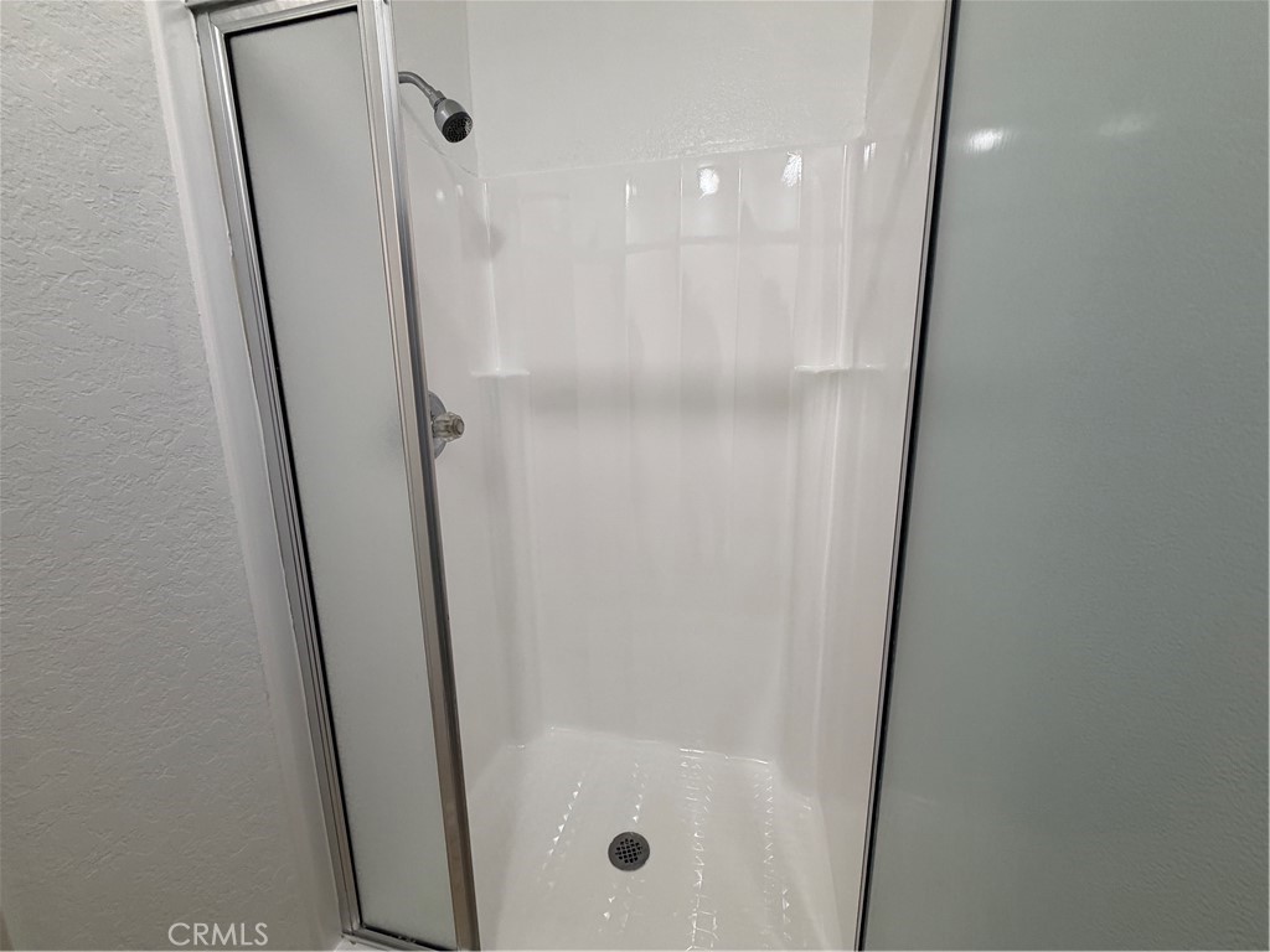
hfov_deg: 102.1
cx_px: 635
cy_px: 476
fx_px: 514
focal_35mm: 14
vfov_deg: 85.7
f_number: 2.2
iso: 160
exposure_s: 1/60
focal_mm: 2.22
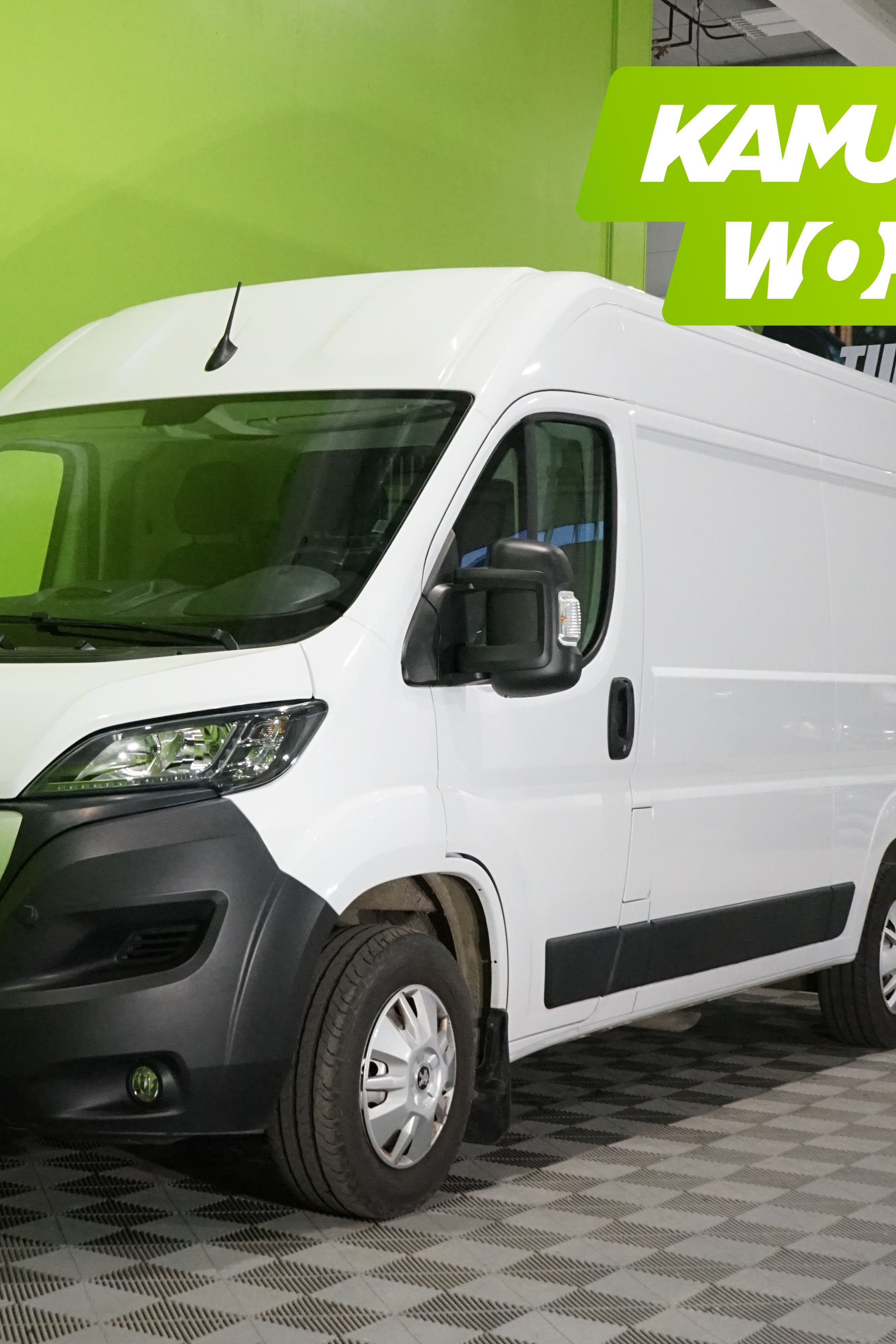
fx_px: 2090
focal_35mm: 56
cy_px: 671
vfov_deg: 35.6
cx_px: 281
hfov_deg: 24.1
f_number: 10
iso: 6400
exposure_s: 1/80
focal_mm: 37
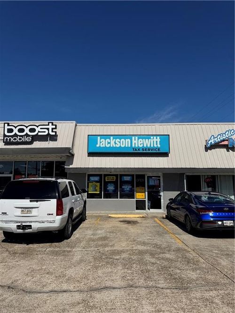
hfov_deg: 56.8
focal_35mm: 24
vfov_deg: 71.6
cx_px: 118
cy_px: 156
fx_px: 217
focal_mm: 6.76
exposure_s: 1/12346
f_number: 1.78
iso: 80
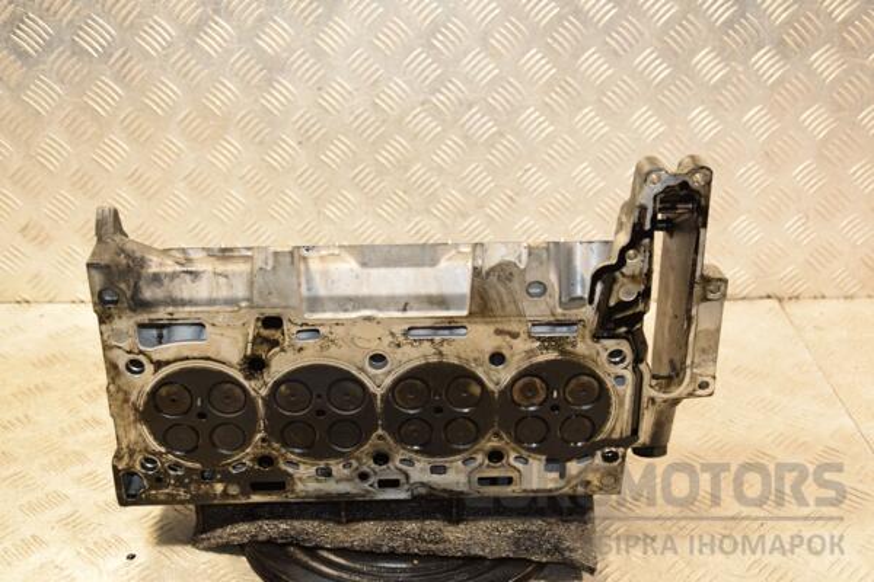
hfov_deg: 38.9
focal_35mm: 51
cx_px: 437
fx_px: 1238
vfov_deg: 26.5
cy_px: 291
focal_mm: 34
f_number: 5
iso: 800
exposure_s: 1/100
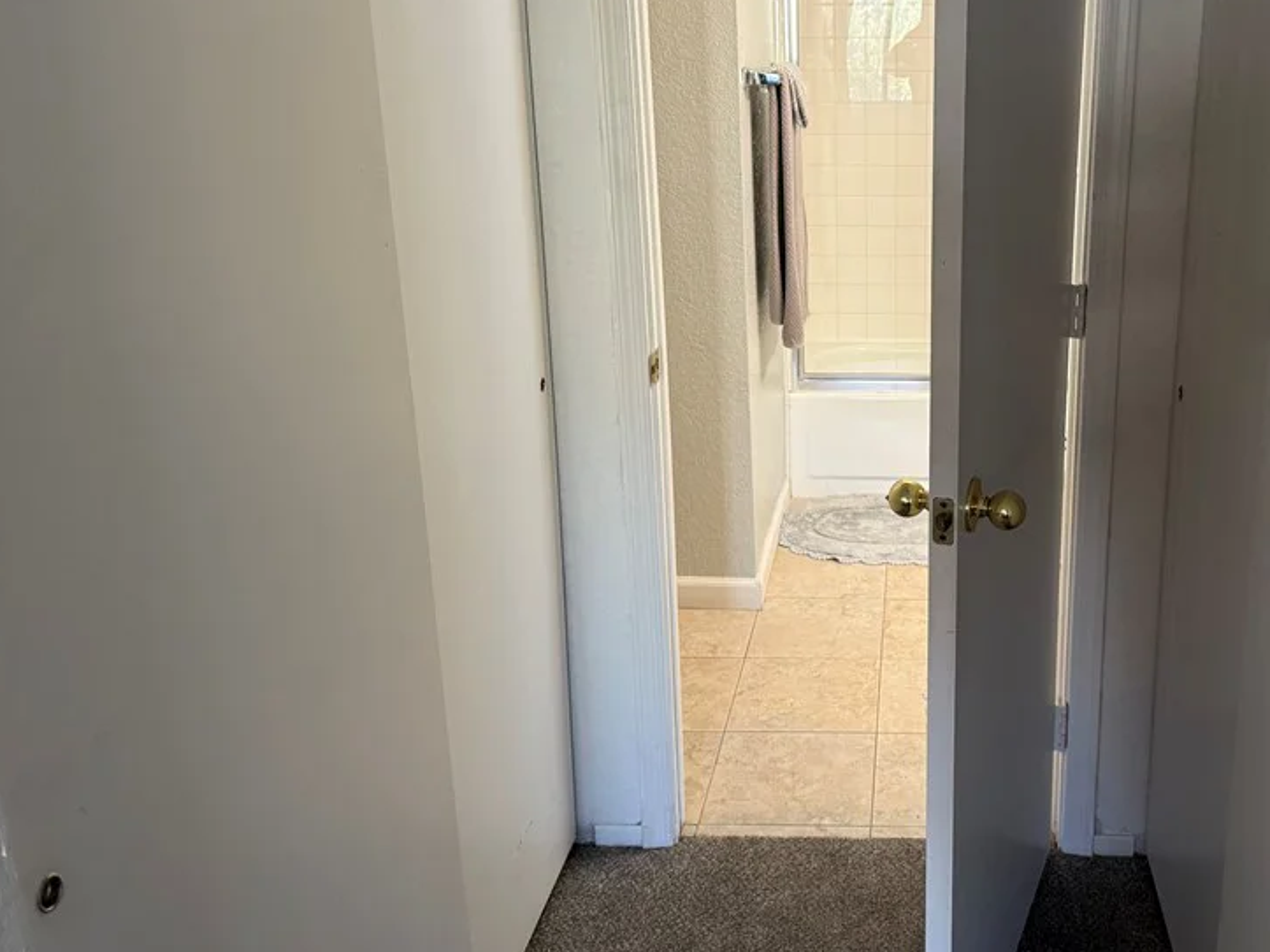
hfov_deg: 52.6
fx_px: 1247
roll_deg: -0.4
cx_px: 877
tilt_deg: -15.1
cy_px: 411
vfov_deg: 41.7
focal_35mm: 34
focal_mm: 6.76
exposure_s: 1/60
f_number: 1.78
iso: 250
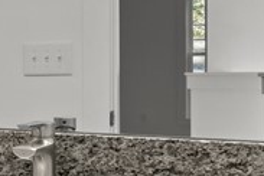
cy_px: 79
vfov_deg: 14.4
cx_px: -287
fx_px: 697
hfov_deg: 15.9
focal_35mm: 95
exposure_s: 1/3
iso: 400
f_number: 8
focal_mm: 16
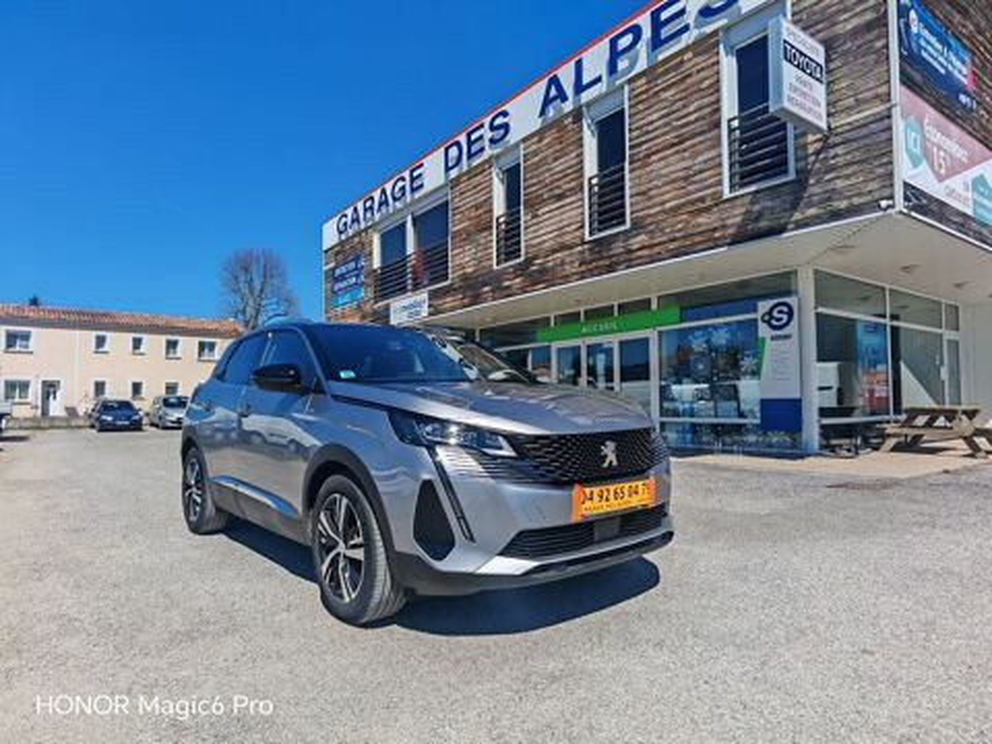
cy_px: 372
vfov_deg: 63.4
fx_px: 602
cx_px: 496
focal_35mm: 21
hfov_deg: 79.0
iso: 50
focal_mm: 1.82
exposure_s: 1/1200
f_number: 2
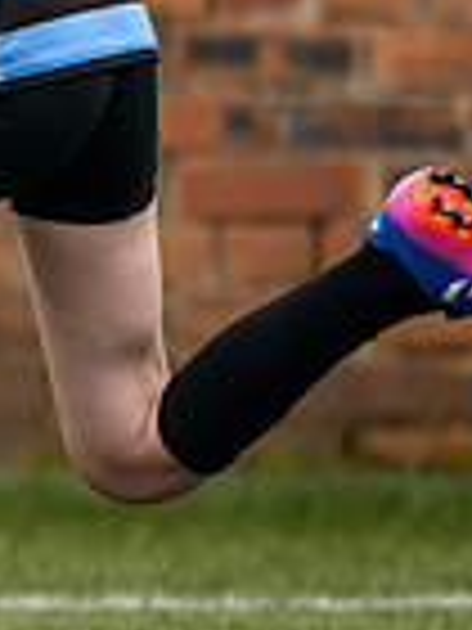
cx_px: -875
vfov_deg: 0.8
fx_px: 44487
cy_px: 166
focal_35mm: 2447
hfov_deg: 0.6
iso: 800
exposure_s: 1/2000
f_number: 4
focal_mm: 560
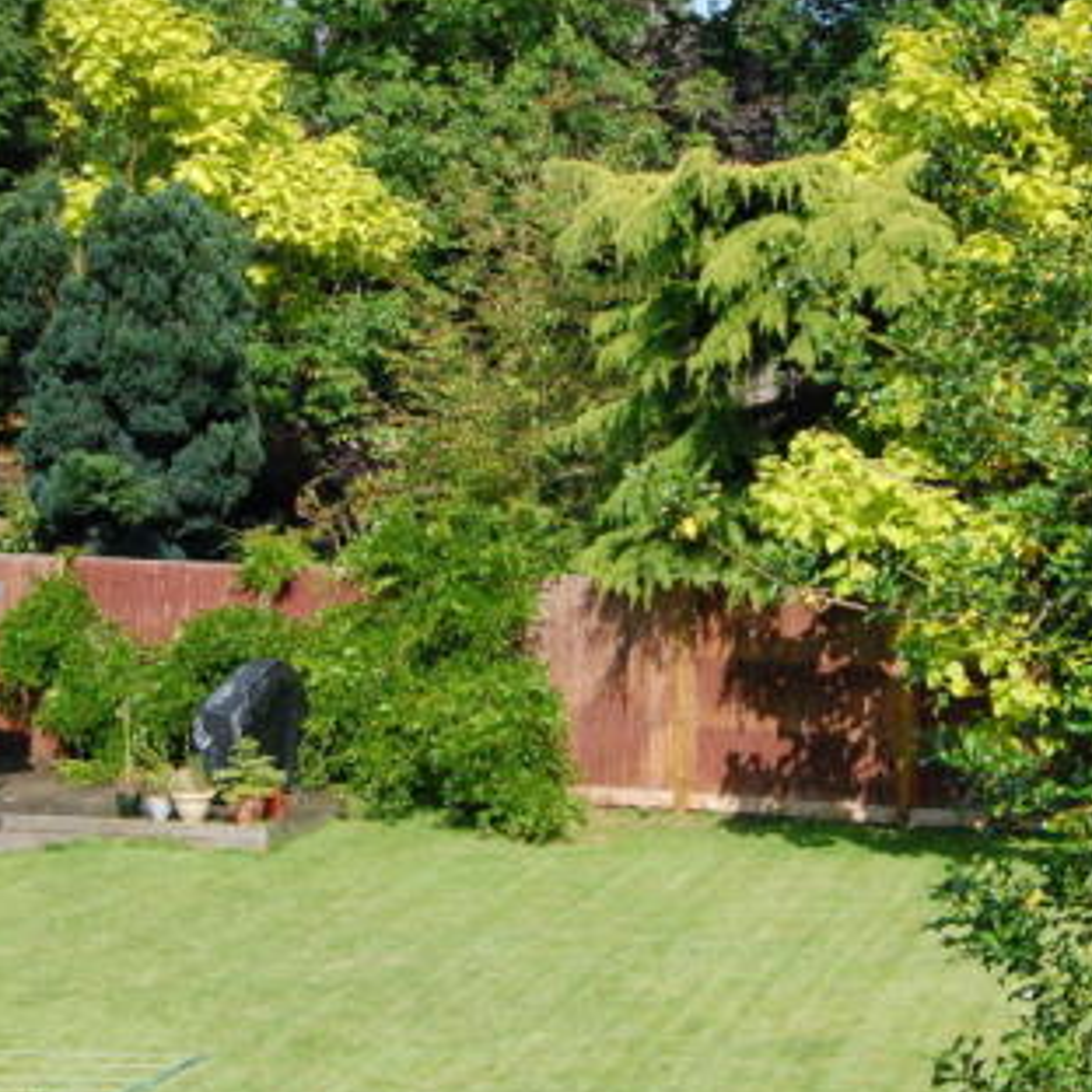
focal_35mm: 83
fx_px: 2958
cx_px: 634
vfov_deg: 20.9
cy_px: 476
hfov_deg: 20.9
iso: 1600
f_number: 13
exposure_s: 1/640
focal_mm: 31
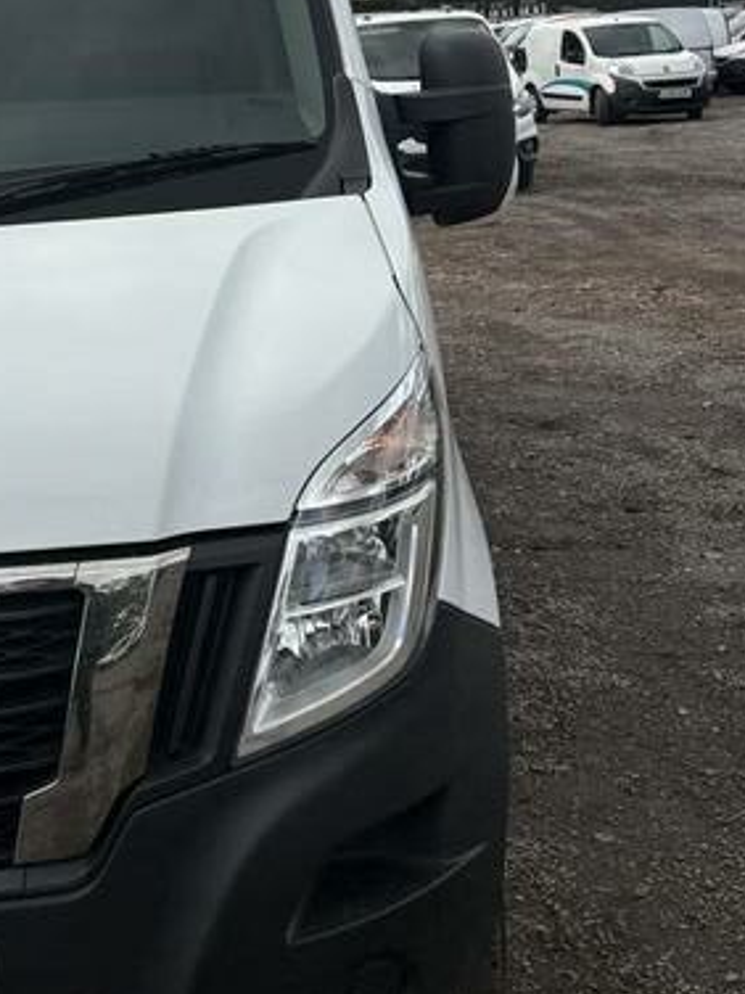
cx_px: -58
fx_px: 1779
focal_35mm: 62
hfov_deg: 22.4
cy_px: 225
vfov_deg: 30.6
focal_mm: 5.96
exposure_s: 1/3125
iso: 50
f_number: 1.6
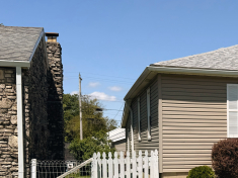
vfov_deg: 21.1
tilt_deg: -3.1
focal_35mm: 68
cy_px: 165
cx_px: 256
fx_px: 467
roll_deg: +1.3
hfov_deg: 26.5
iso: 80
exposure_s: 1/5714
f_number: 1.78
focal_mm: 6.76
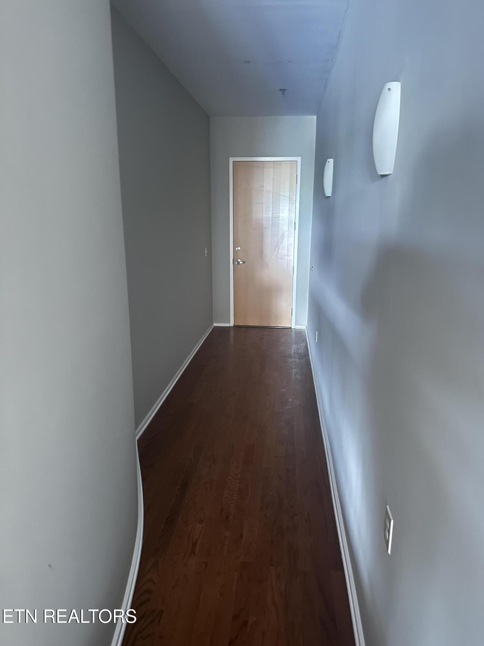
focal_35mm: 24
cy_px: 323
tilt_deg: -13.2
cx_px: 242
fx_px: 447
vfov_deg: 71.6
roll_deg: -0.7
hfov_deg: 56.8
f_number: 1.78
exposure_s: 1/8
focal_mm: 6.86
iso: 1250
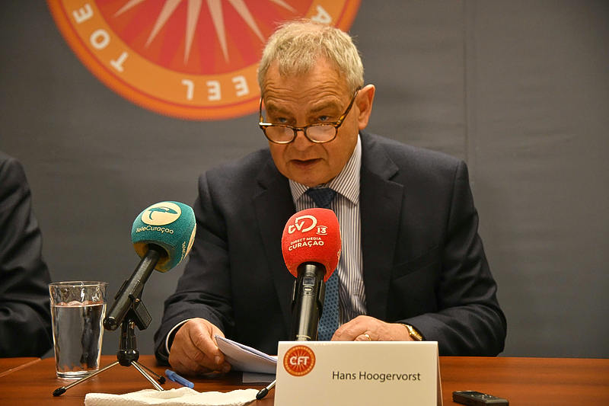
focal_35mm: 90
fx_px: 1522
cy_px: 203
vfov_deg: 15.2
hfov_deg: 22.6
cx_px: 304
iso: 2500
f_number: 5.3
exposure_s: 1/80
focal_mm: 90
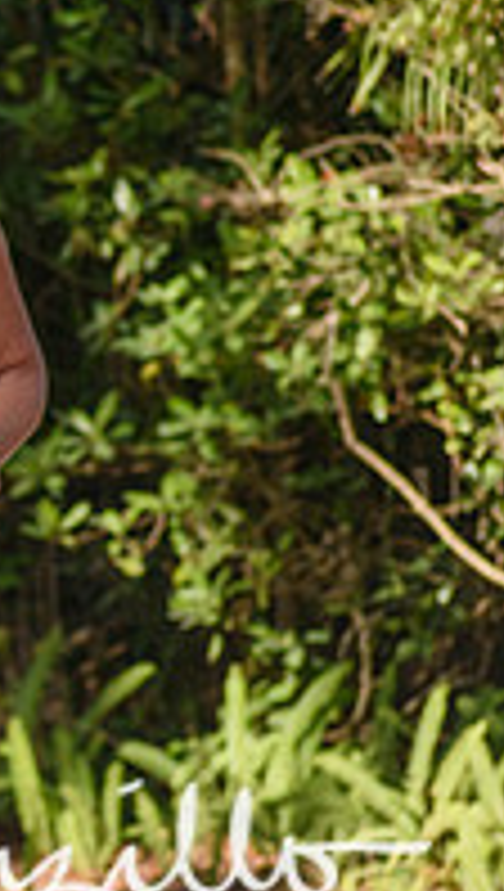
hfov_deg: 1.5
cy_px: 443
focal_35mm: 827
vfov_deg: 2.6
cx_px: -711
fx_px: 19565
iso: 400
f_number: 5.3
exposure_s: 1/1600
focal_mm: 180
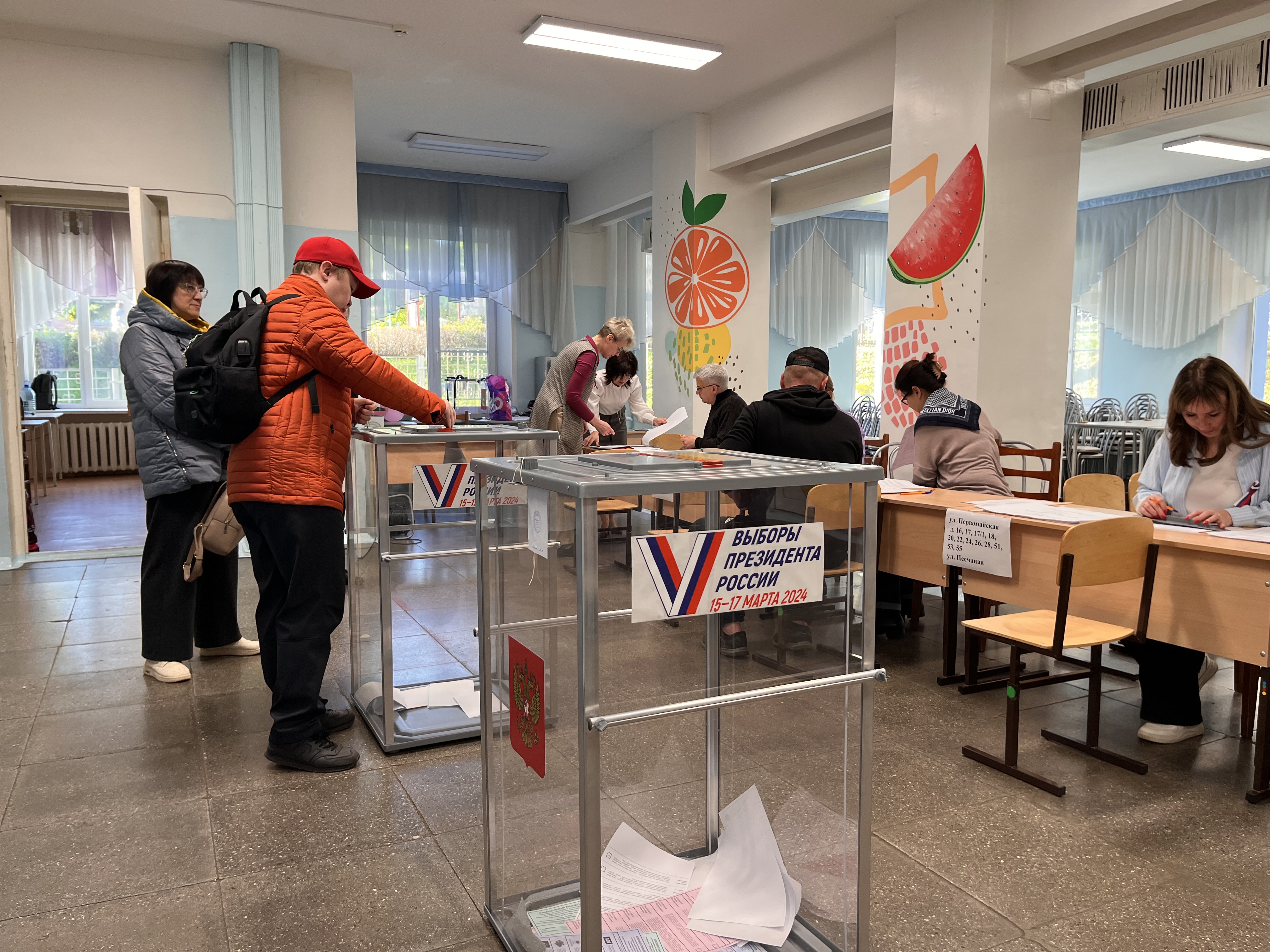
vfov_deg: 53.1
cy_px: 476
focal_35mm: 26
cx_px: 635
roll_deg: -0.2
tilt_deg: -5.9
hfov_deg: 67.3
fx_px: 954
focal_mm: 5.1
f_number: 1.6
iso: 80
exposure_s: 1/100
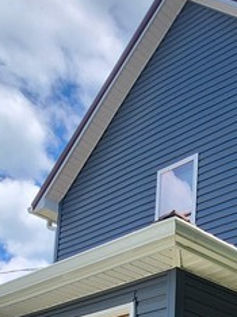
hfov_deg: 23.4
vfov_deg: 27.8
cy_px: 416
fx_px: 521
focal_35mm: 57
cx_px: 286
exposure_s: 1/834
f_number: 2.2
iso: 32
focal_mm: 1.7
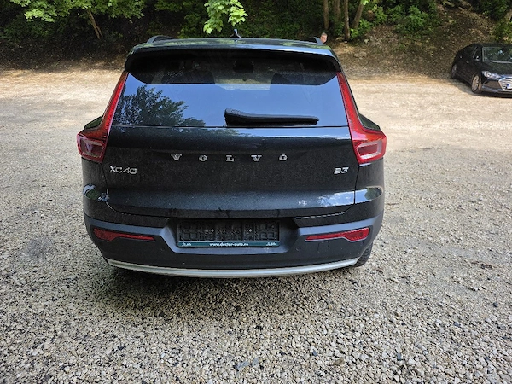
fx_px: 340
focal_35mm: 23
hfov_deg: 73.9
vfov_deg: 58.9
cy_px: 192
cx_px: 256
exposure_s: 1/370
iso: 50
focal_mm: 6.3
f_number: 1.7
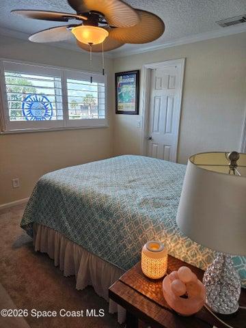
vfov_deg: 73.9
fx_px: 218
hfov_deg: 58.9
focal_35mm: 23
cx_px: 123
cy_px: 164
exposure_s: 1/120
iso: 100
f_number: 1.7
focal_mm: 6.3
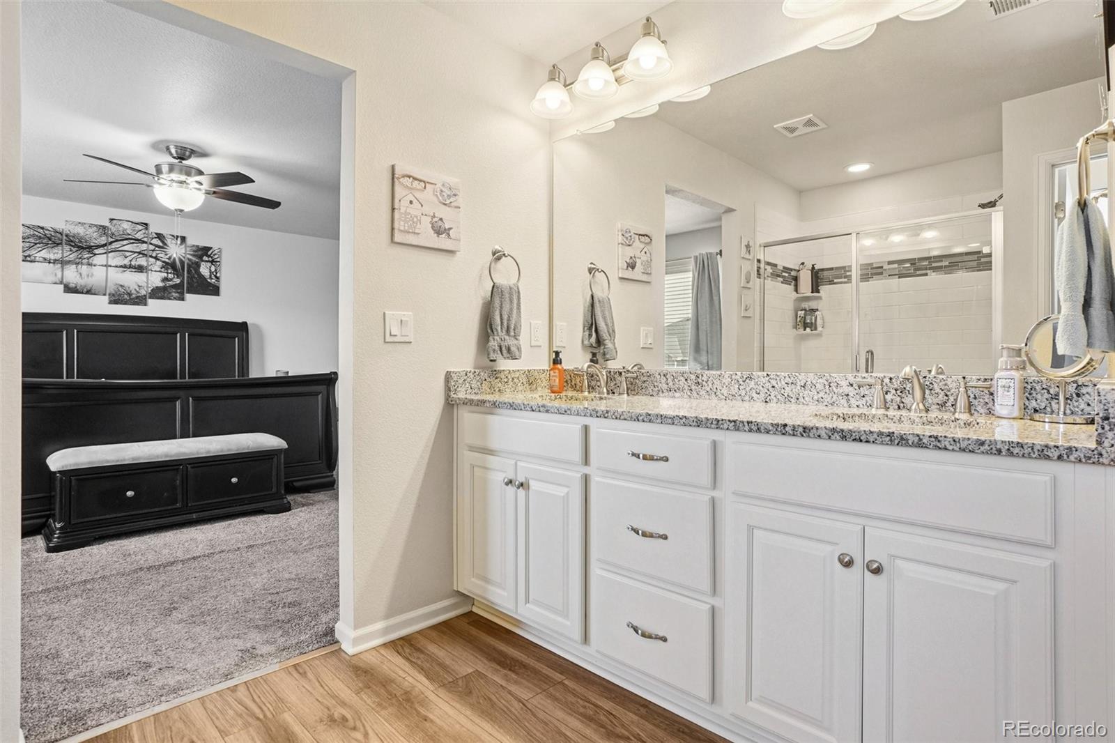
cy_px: 372
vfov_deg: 67.4
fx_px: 557
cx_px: 558
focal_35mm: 18
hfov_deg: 90.0
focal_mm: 12
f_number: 8
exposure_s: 1/25
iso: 400
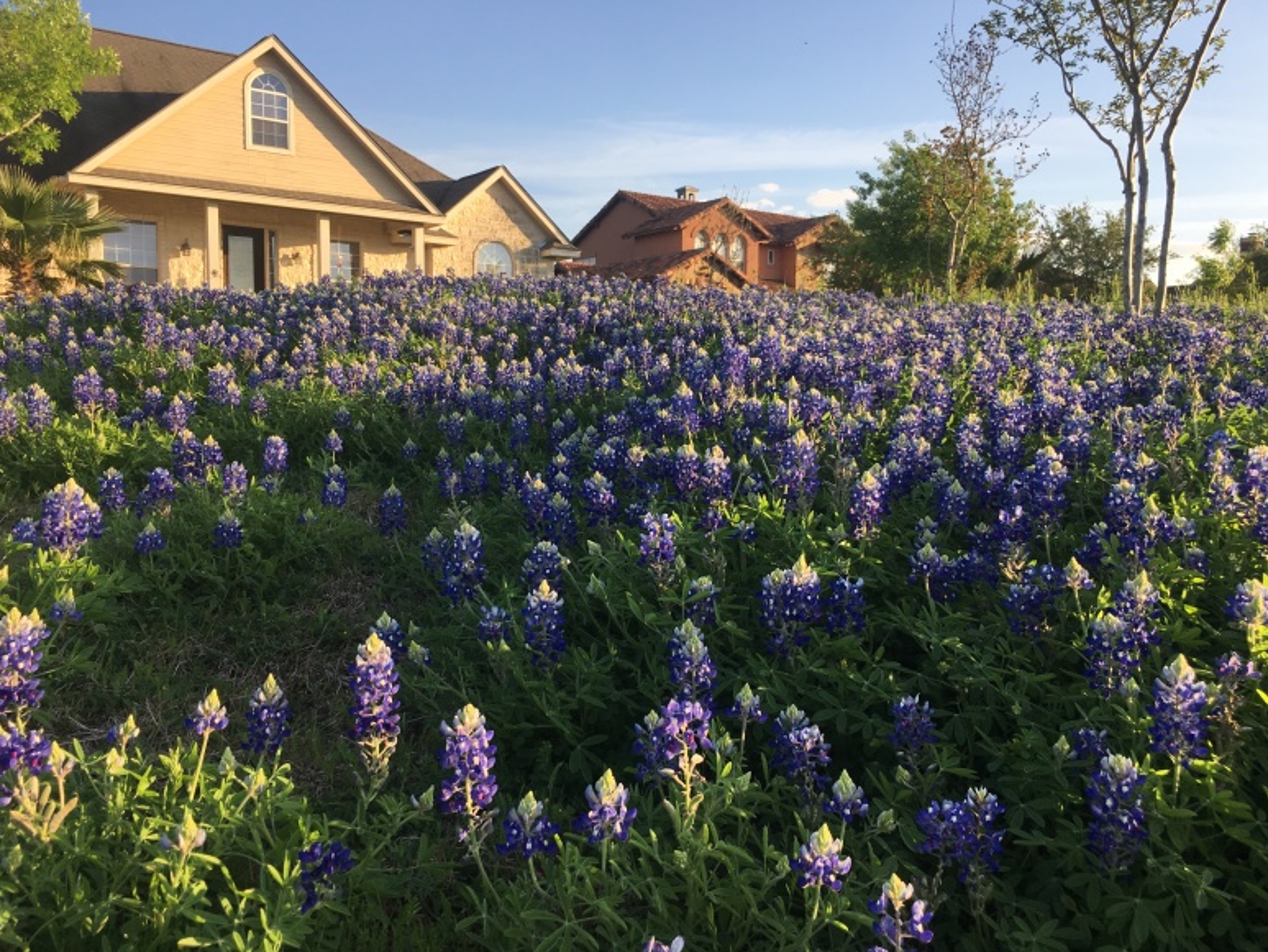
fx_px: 1099
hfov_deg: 60.0
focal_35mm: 30
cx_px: 636
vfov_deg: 46.8
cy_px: 483
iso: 25
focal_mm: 4.15
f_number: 2.2
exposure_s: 1/561
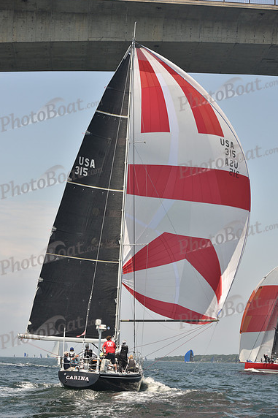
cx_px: 140
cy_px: 208
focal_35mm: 71
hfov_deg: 19.2
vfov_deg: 28.5
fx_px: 823
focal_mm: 70
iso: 250
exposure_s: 1/640
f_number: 7.1
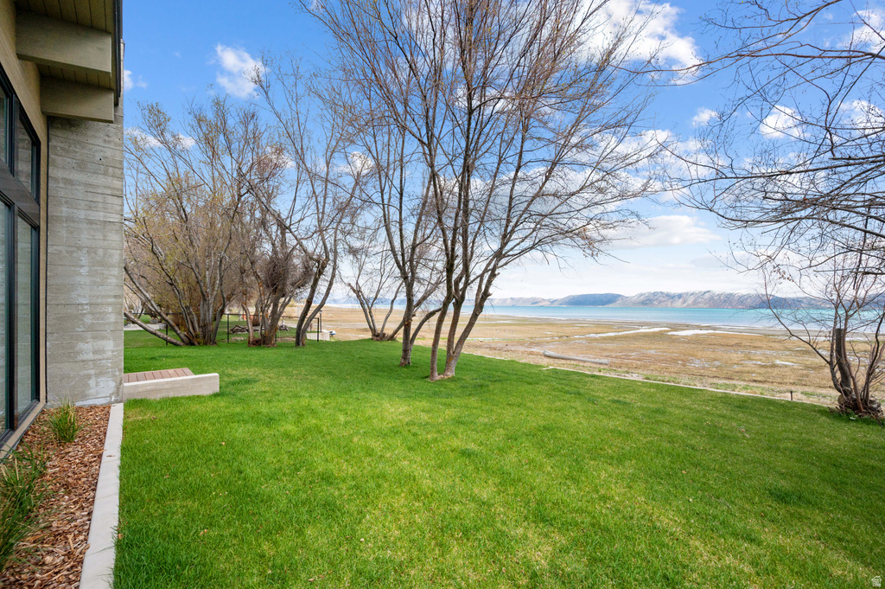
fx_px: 344
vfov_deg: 81.1
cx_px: 442
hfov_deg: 104.3
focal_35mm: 14
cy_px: 294
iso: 500
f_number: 7.1
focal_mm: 14
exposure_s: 1/1250
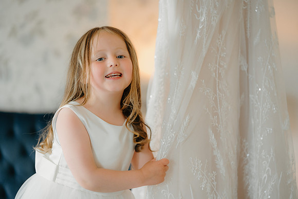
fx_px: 731
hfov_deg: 23.0
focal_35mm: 88
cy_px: 102
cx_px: 149
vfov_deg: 15.5
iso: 1000
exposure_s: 1/200
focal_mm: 85
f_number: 2
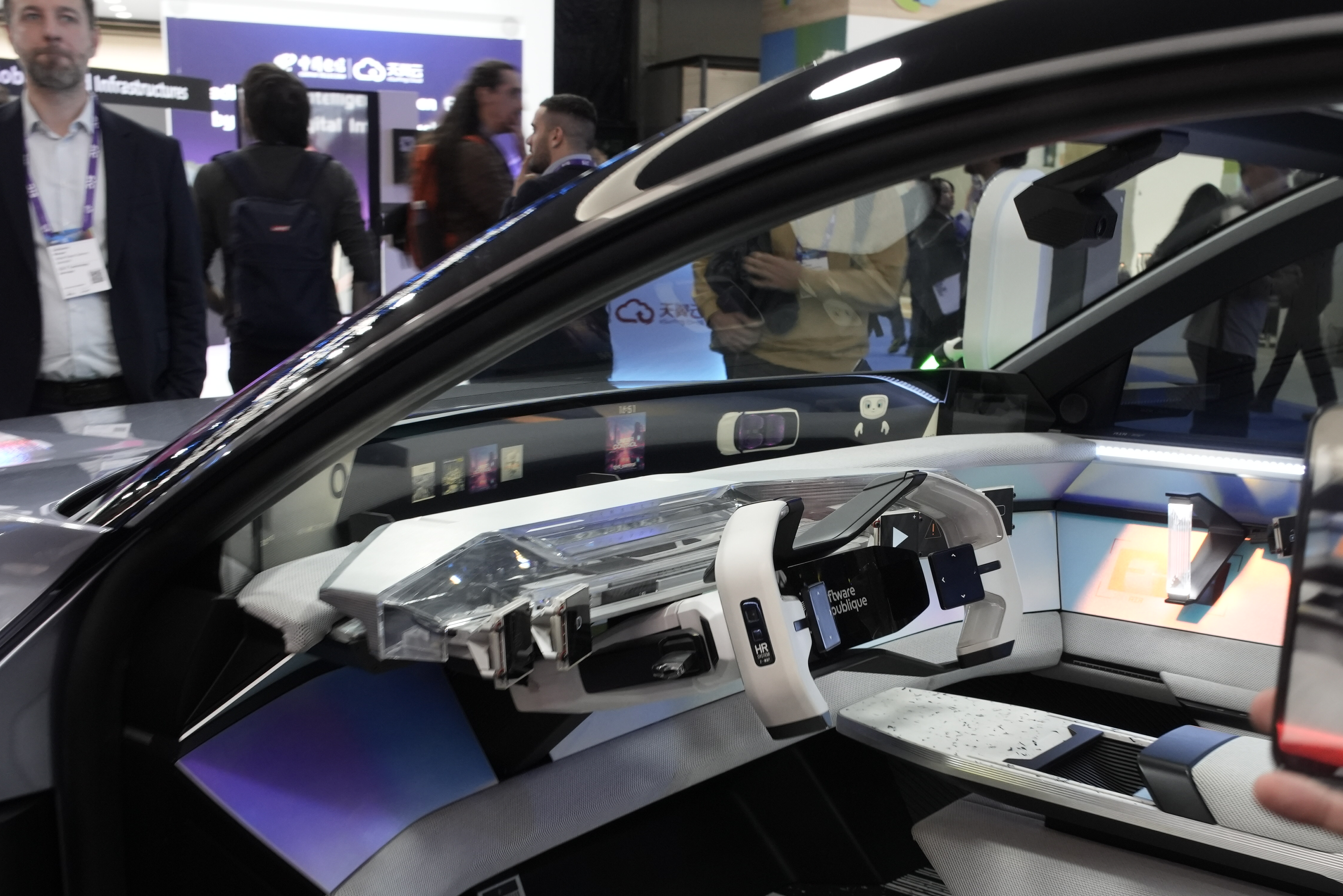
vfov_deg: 29.4
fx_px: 1679
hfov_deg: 43.4
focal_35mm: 45
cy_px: 678
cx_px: 787
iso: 1600
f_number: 9
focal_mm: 29
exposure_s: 1/25
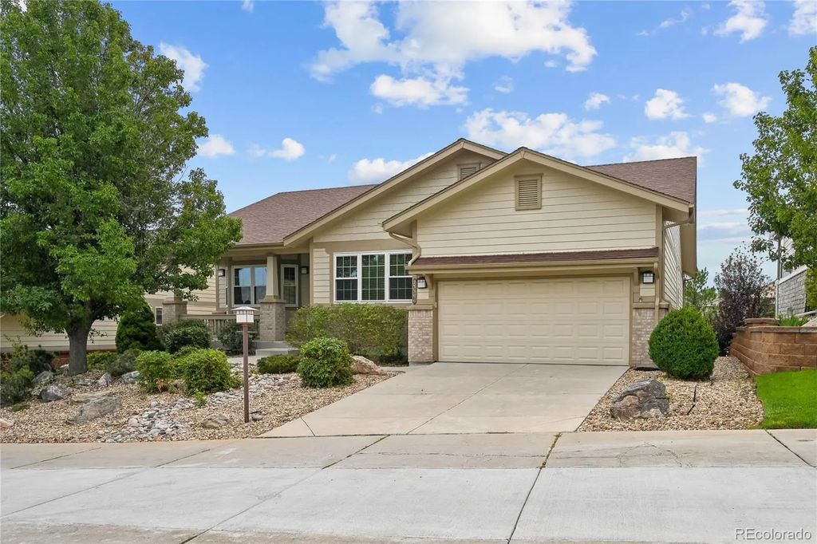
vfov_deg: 47.9
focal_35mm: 27
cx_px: 408
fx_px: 613
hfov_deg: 67.4
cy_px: 272
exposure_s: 1/1000
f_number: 10
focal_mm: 27
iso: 400
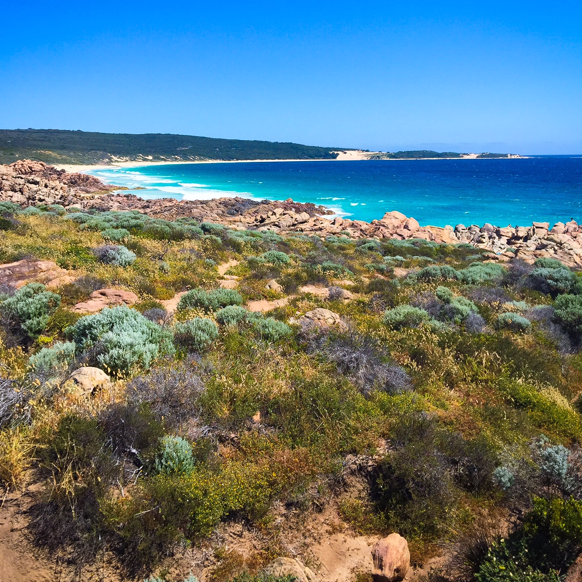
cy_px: 213
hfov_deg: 47.2
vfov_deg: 46.7
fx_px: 666
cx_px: 284
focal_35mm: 35
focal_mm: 4.15
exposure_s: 1/2083
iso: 32
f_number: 2.2
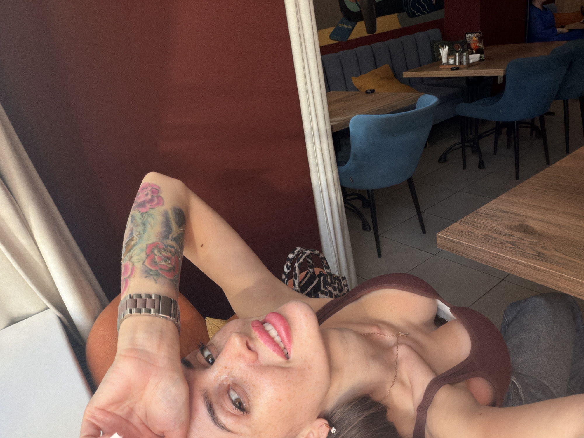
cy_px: 219
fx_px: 388
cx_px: 292
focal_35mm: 23
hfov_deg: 73.9
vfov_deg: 58.9
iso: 80
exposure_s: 1/95
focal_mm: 2.71
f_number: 1.9
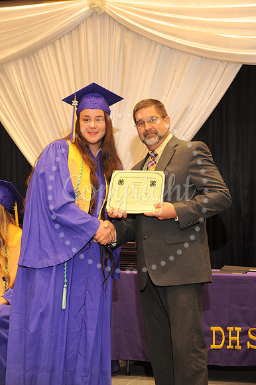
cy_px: 192
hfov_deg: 17.5
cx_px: 128
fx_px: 833
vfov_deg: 26.0
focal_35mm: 78
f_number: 5.6
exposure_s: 1/60
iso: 1250
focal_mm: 78
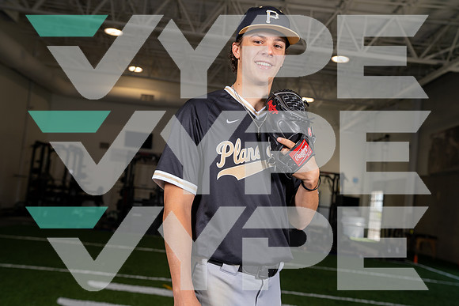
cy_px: 153
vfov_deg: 26.5
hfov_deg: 38.9
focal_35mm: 51
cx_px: 230
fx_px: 650
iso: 200
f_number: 5.6
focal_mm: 51
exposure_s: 1/200
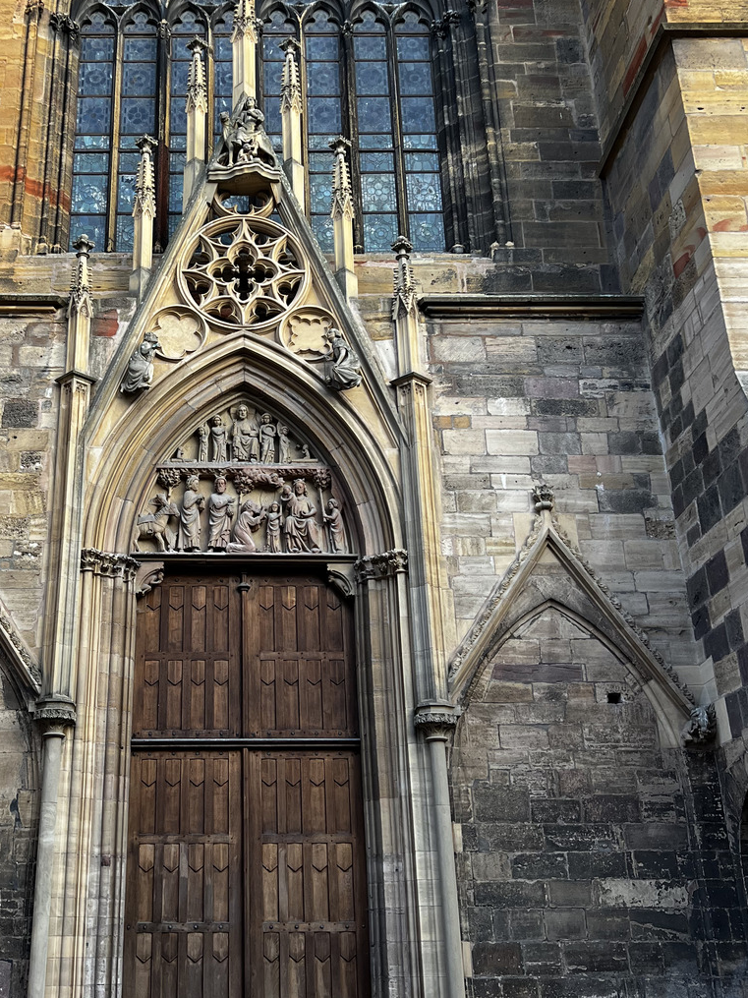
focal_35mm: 41
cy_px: 427
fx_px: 1182
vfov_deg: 45.6
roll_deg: -0.6
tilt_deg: +24.4
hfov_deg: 34.7
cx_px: 240
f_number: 1.5
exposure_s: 1/121
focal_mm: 5.7
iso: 100
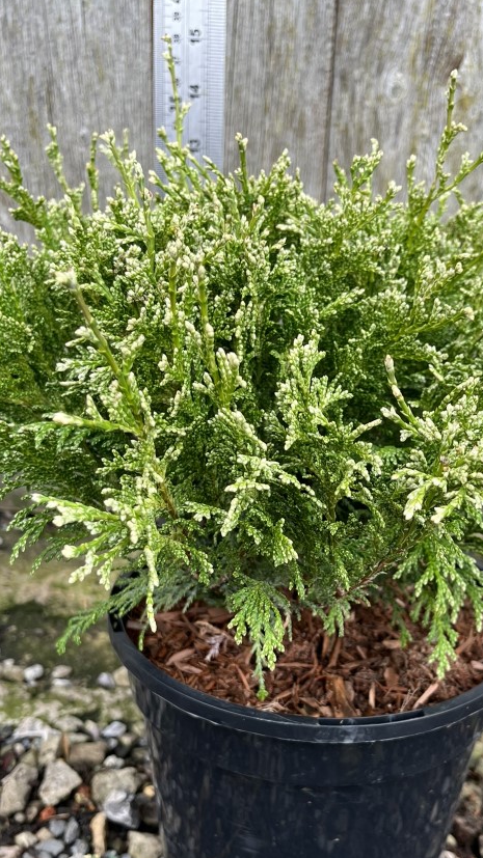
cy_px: 550
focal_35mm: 37
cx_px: 303
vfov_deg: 53.3
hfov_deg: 31.8
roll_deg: -3.2
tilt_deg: -30.7
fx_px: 843
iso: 32
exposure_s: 1/145
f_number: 1.6
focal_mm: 5.1
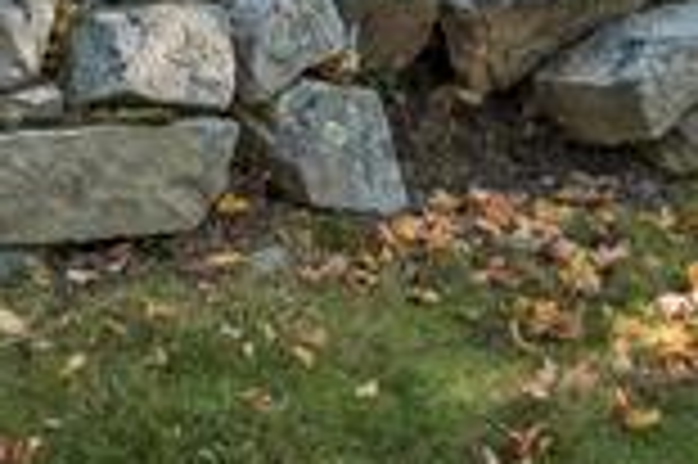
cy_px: -937
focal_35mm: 145
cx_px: 270
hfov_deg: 14.2
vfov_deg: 8.1
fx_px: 2808
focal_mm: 22
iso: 125
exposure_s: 1/100
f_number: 8
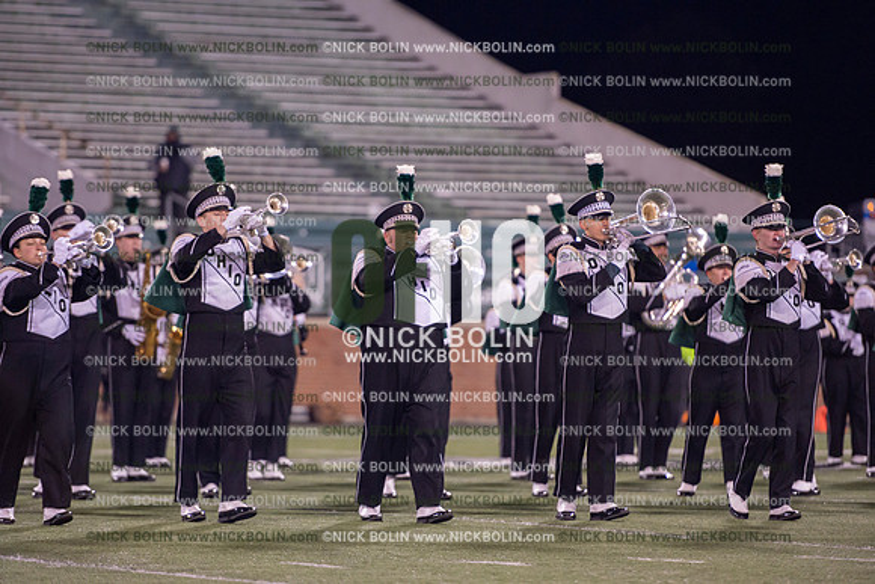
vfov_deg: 6.9
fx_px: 4862
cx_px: 438
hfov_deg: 10.3
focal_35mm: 200
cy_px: 292
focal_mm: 200
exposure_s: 1/1250
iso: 2500
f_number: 2.8
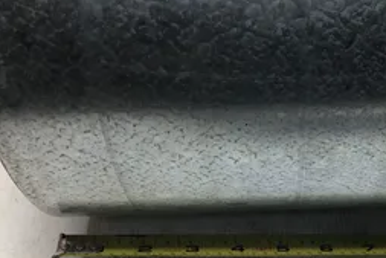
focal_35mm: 51
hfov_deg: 37.6
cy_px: 214
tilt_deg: -52.8
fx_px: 547
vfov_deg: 25.9
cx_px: 304
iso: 32
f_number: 2.4
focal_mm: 3.3
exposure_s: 1/120
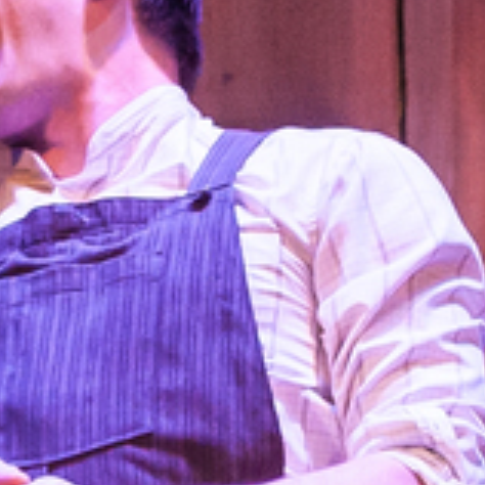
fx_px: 14092
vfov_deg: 2.0
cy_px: 411
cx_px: 77
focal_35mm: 889
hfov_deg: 2.0
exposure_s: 1/250
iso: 3200
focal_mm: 110
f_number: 4
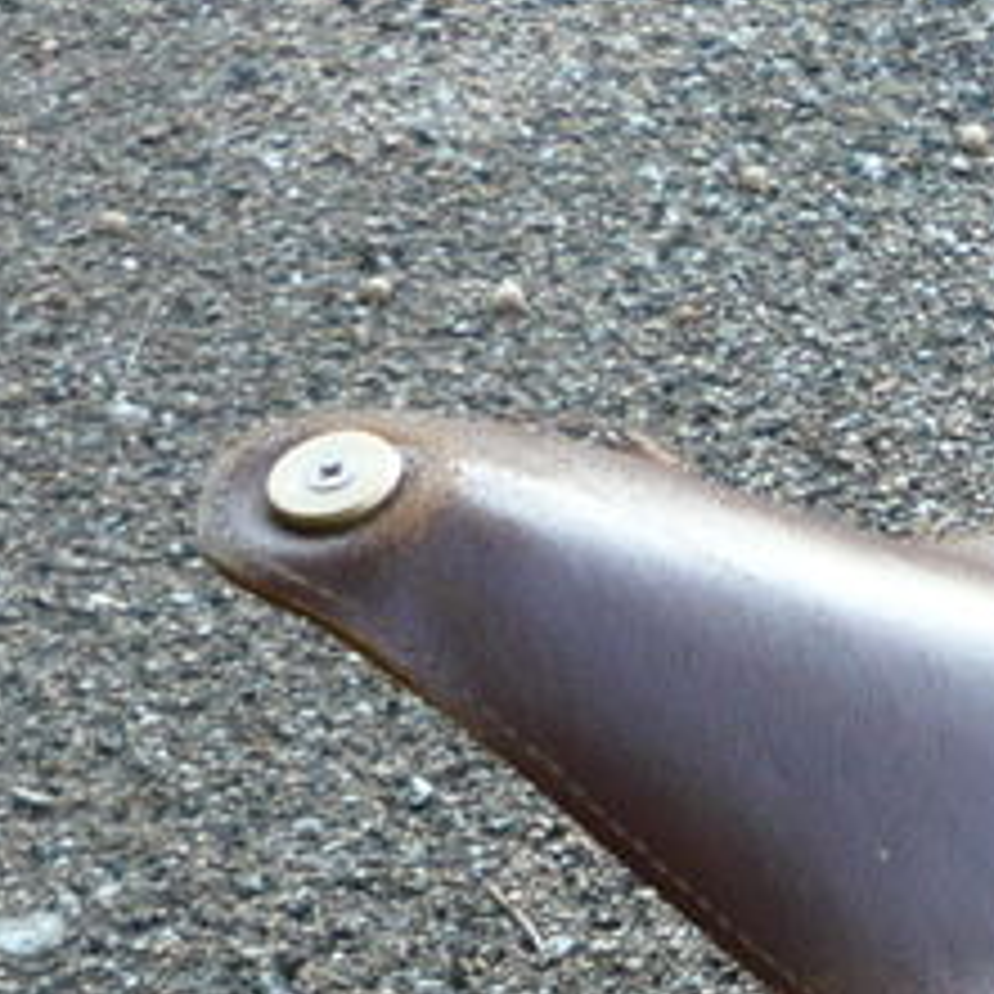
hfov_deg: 13.6
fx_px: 3898
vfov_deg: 13.8
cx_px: 1511
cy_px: 1403
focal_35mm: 120
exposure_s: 1/30
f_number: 3.3
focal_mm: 5.2
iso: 100
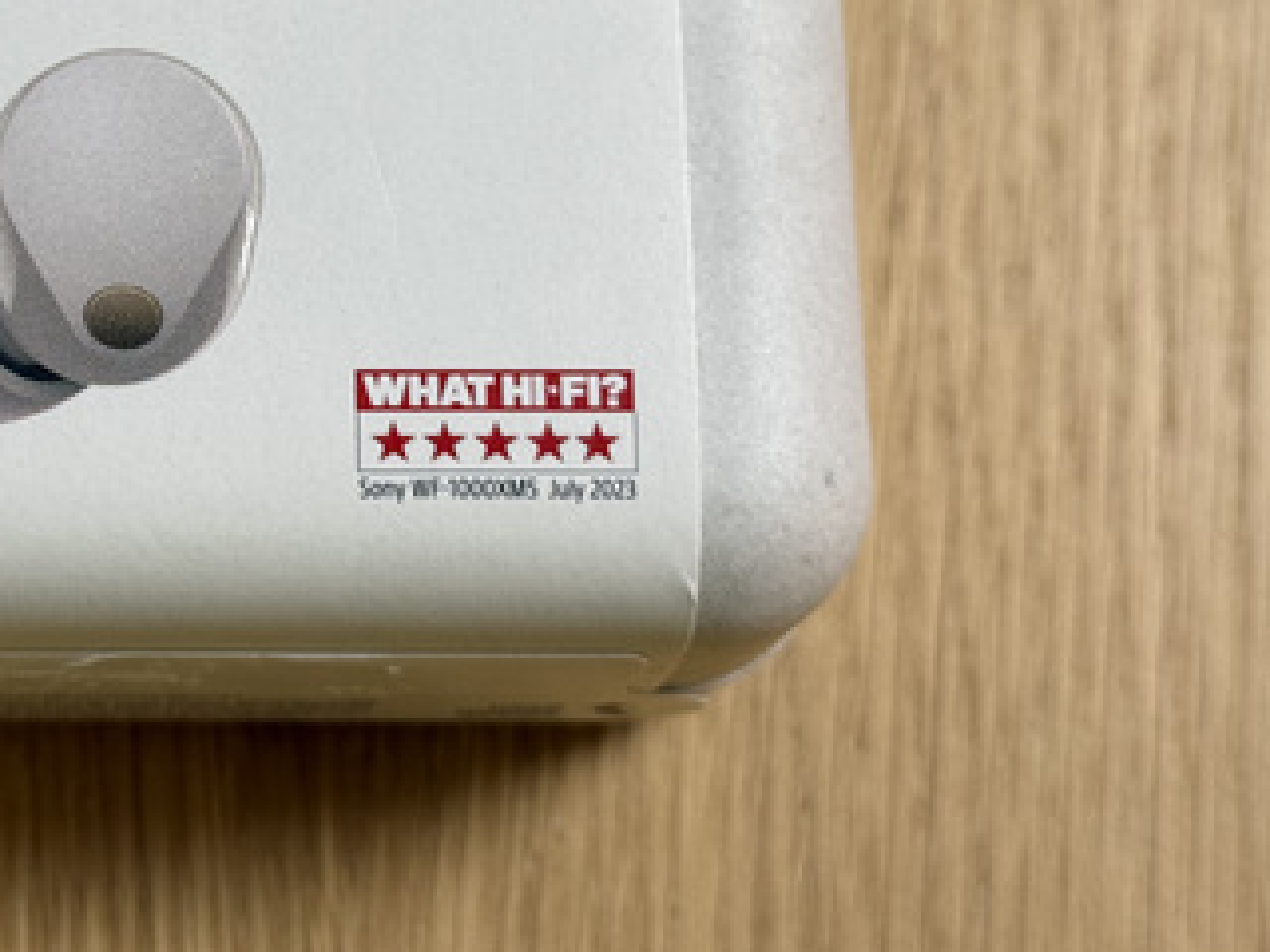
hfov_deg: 21.3
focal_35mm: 90
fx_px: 3302
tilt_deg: -73.1
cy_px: 123
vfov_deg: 16.2
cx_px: 103
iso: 64
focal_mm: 6.76
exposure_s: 1/50
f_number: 1.78
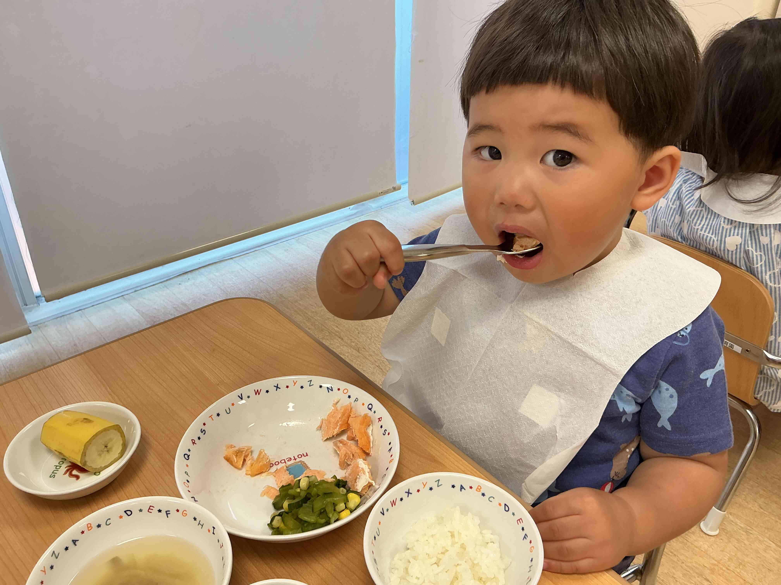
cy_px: 292
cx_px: 390
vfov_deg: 48.2
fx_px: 654
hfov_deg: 61.7
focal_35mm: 29
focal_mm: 3
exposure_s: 1/120
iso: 25
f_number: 1.8
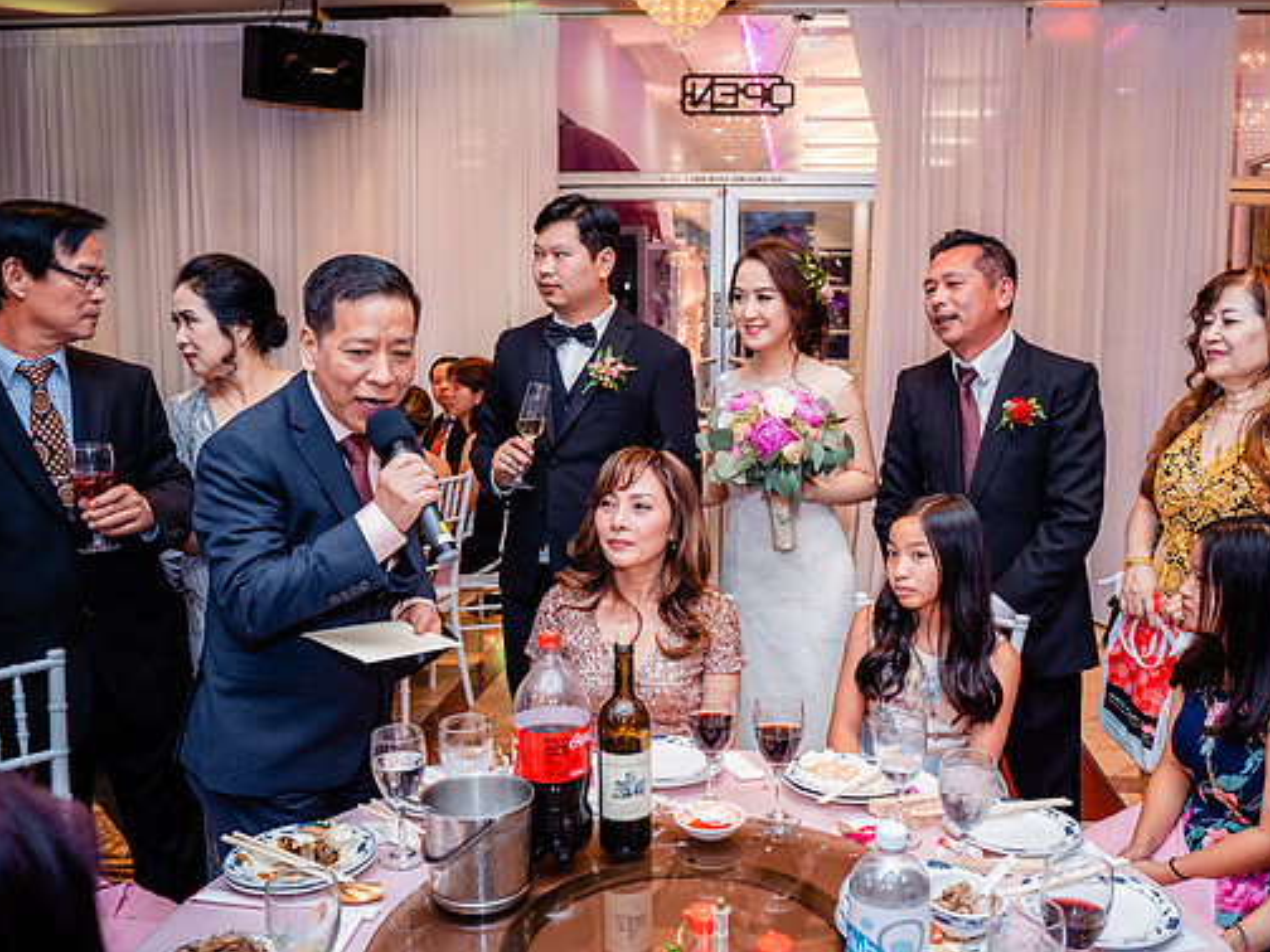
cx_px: 706
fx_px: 1137
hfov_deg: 58.2
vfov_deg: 45.4
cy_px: 475
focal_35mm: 31
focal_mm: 28
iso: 1600
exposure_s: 1/200
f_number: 4.5
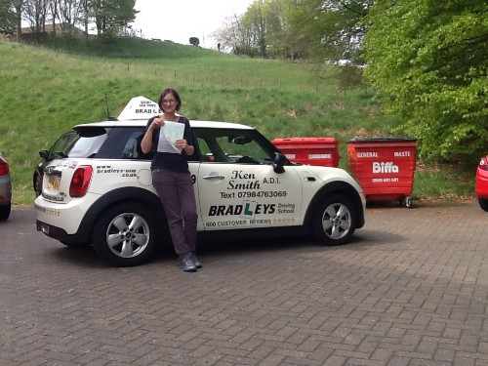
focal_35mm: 44
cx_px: 244
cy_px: 183
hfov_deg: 42.9
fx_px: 620
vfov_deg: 32.9
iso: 40
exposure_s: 1/486
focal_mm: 2.03
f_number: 2.4
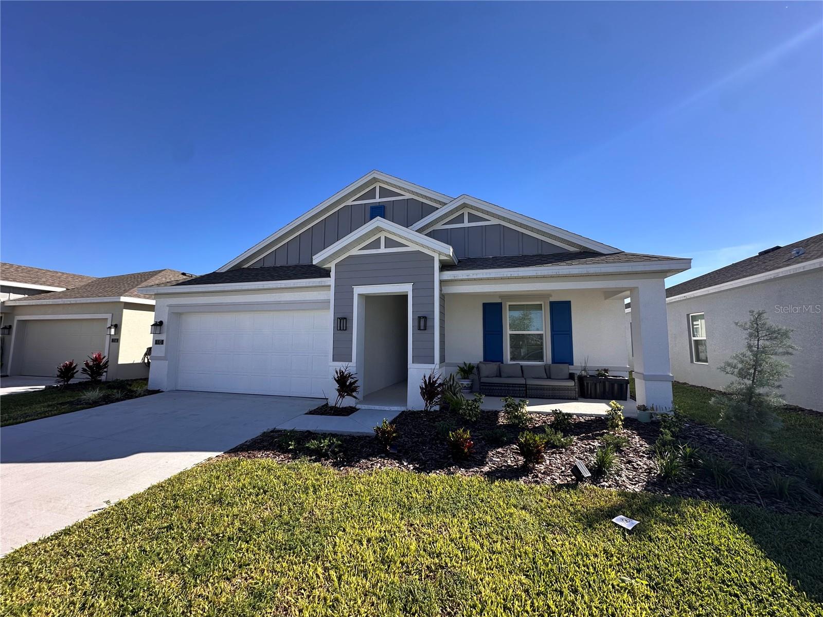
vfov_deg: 85.7
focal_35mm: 14
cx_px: 412
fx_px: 333
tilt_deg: +5.7
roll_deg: -0.5
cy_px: 308
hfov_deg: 102.1
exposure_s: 1/1062
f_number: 2.2
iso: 40
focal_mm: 2.22
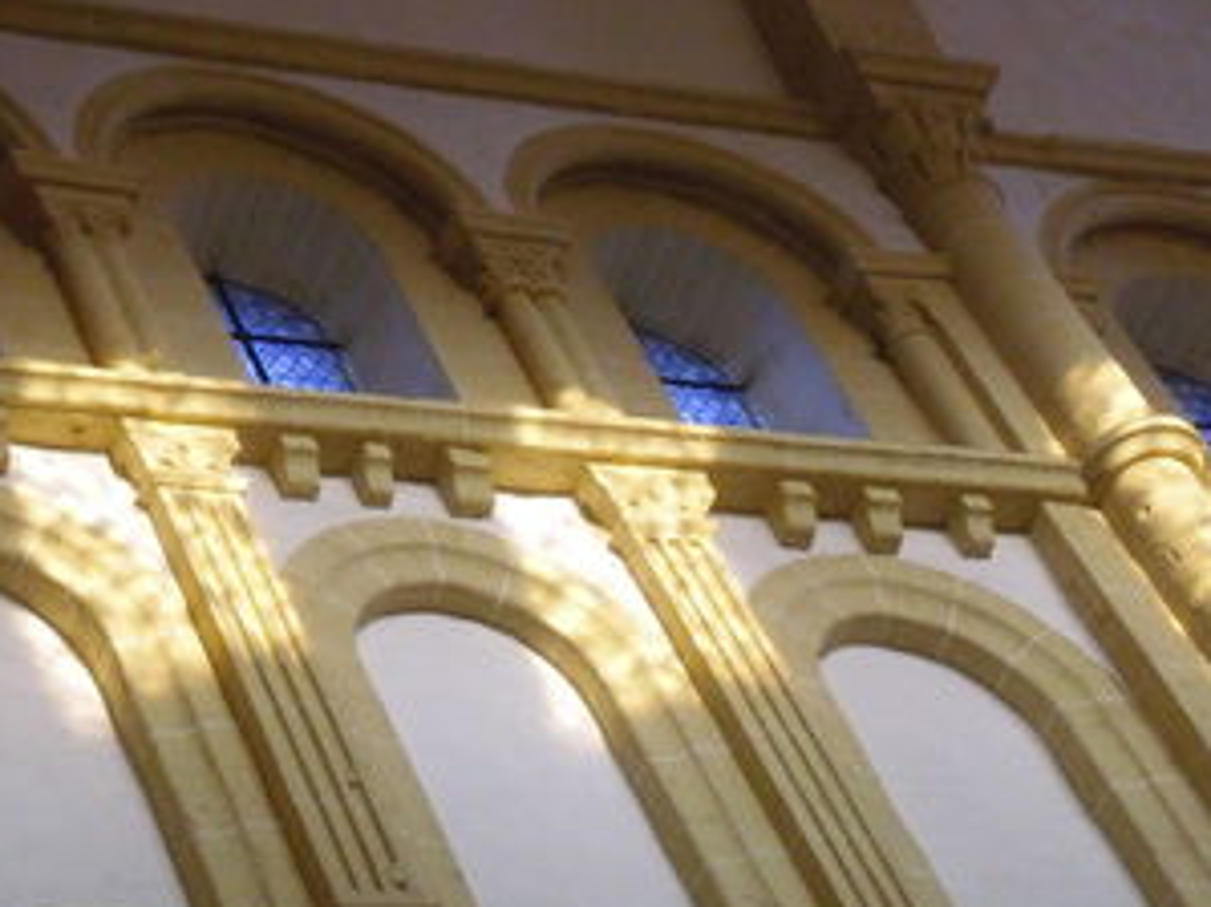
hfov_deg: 15.5
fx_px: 4441
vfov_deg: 11.7
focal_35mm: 127
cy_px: 368
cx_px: 450
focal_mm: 15.81
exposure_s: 1/40
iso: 400
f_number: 5.4
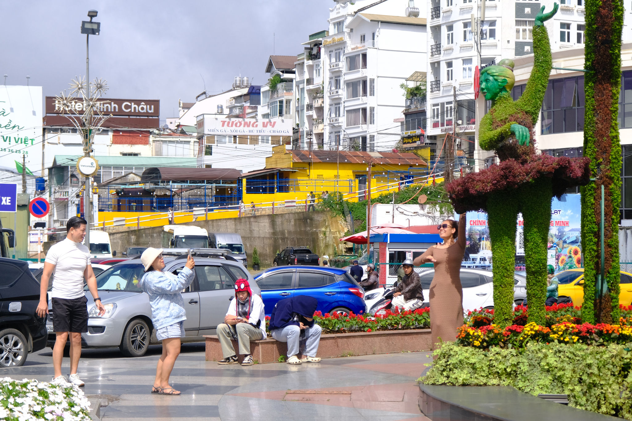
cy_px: 210
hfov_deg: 26.7
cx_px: 316
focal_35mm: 76
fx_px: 1334
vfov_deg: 17.9
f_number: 4
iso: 320
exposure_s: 1/3200
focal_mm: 50.5
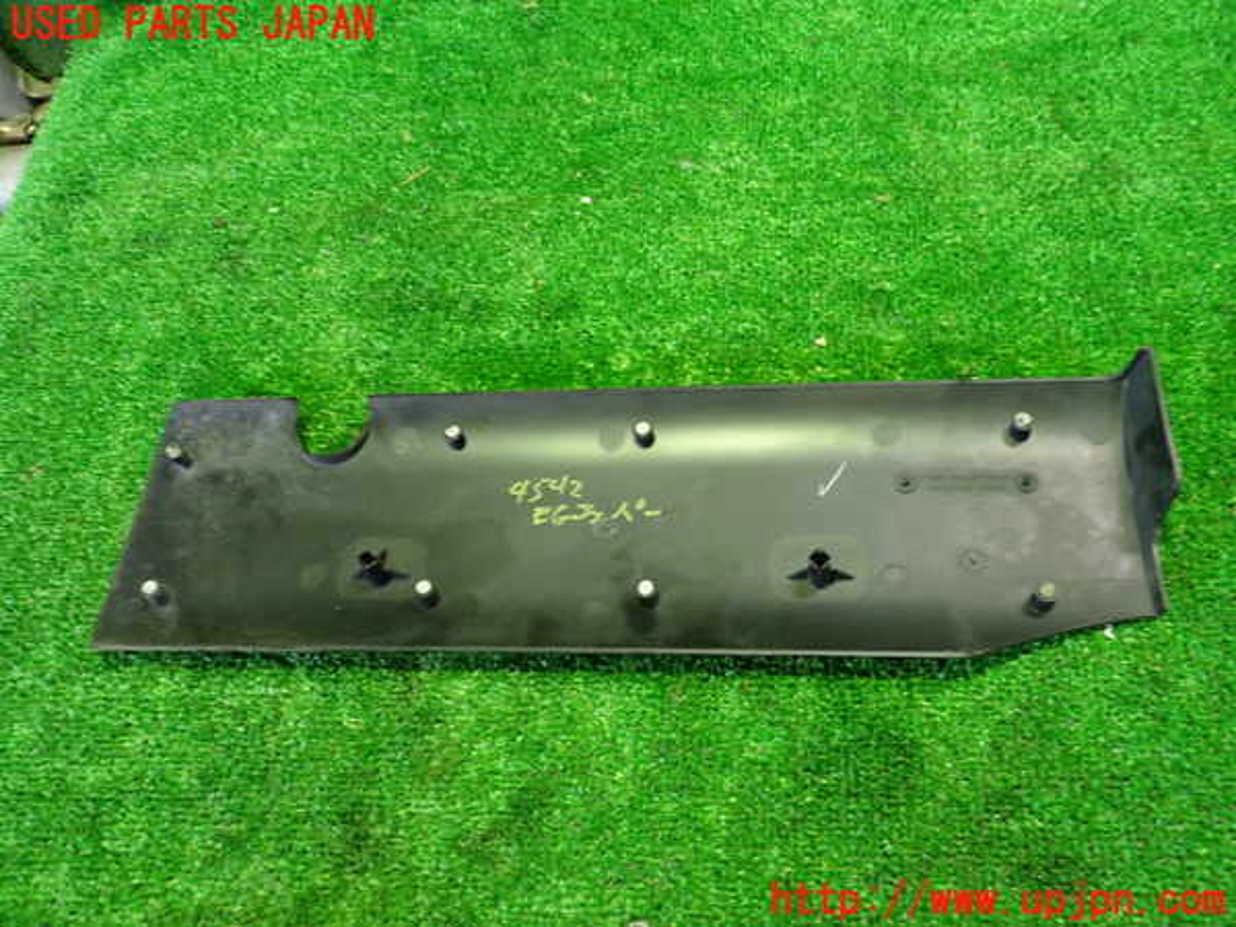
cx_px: 618
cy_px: 464
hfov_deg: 60.0
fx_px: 1071
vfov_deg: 46.8
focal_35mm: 30
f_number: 2.3
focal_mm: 5.4
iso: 800
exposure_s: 1/25
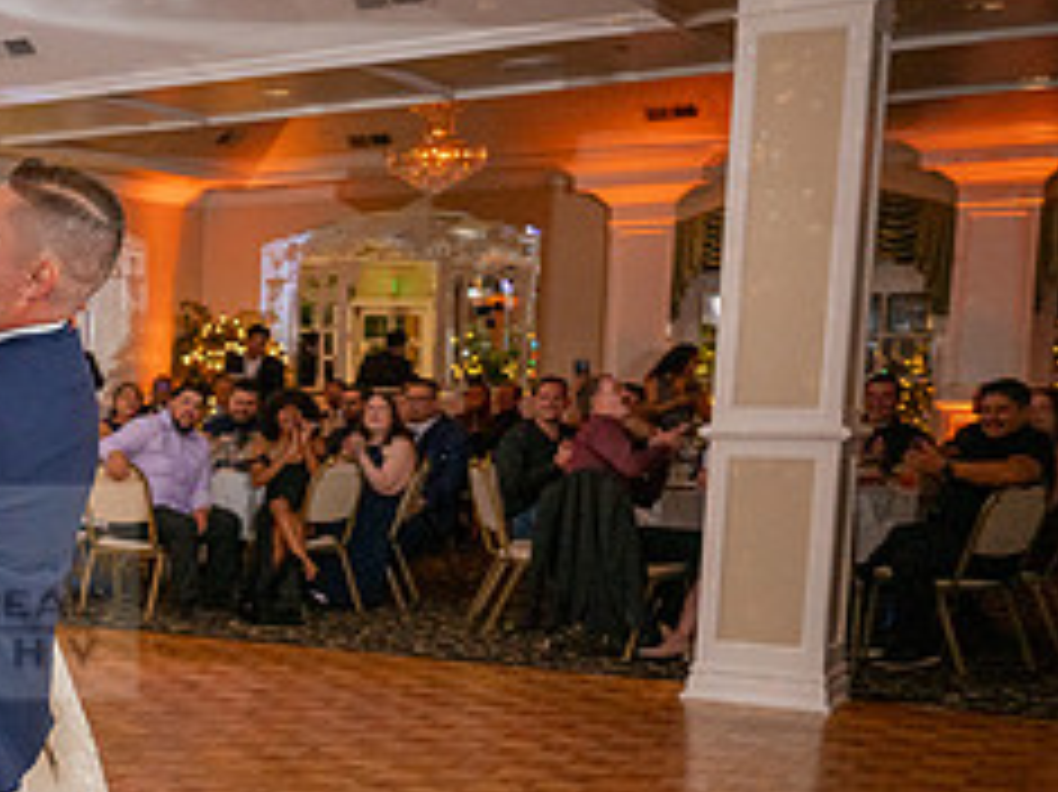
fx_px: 1741
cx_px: -243
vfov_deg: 25.3
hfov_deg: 28.8
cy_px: 592
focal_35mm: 57
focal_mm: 24
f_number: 3.2
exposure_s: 1/160
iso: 640
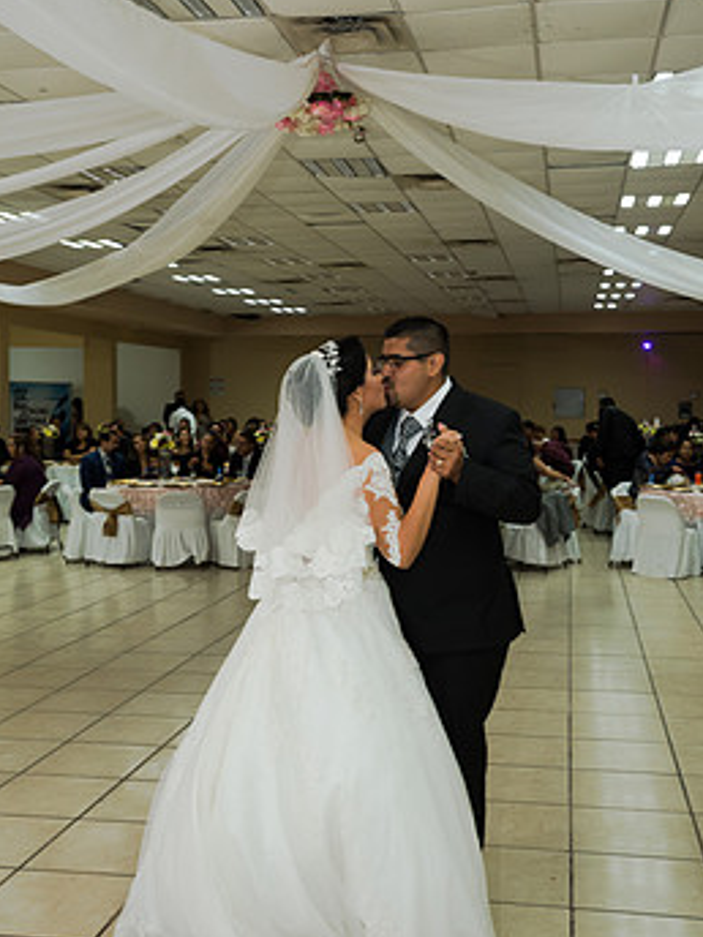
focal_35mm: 44
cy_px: 444
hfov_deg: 32.9
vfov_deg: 42.9
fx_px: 1191
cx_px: 379
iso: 1600
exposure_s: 1/100
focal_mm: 35
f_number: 3.5
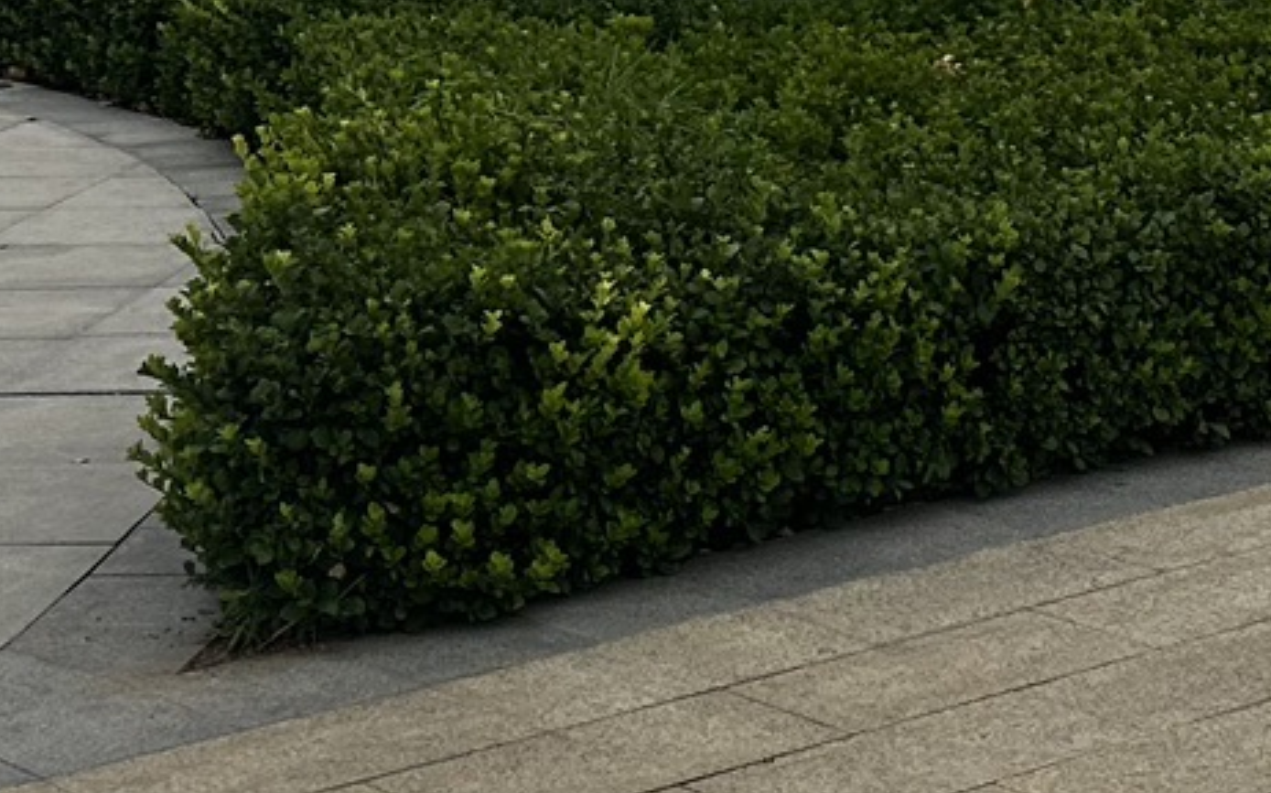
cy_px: -340
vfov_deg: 11.5
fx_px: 3809
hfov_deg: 18.4
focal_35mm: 110
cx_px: 1296
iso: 80
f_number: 1.78
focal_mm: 6.86
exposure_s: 1/6211
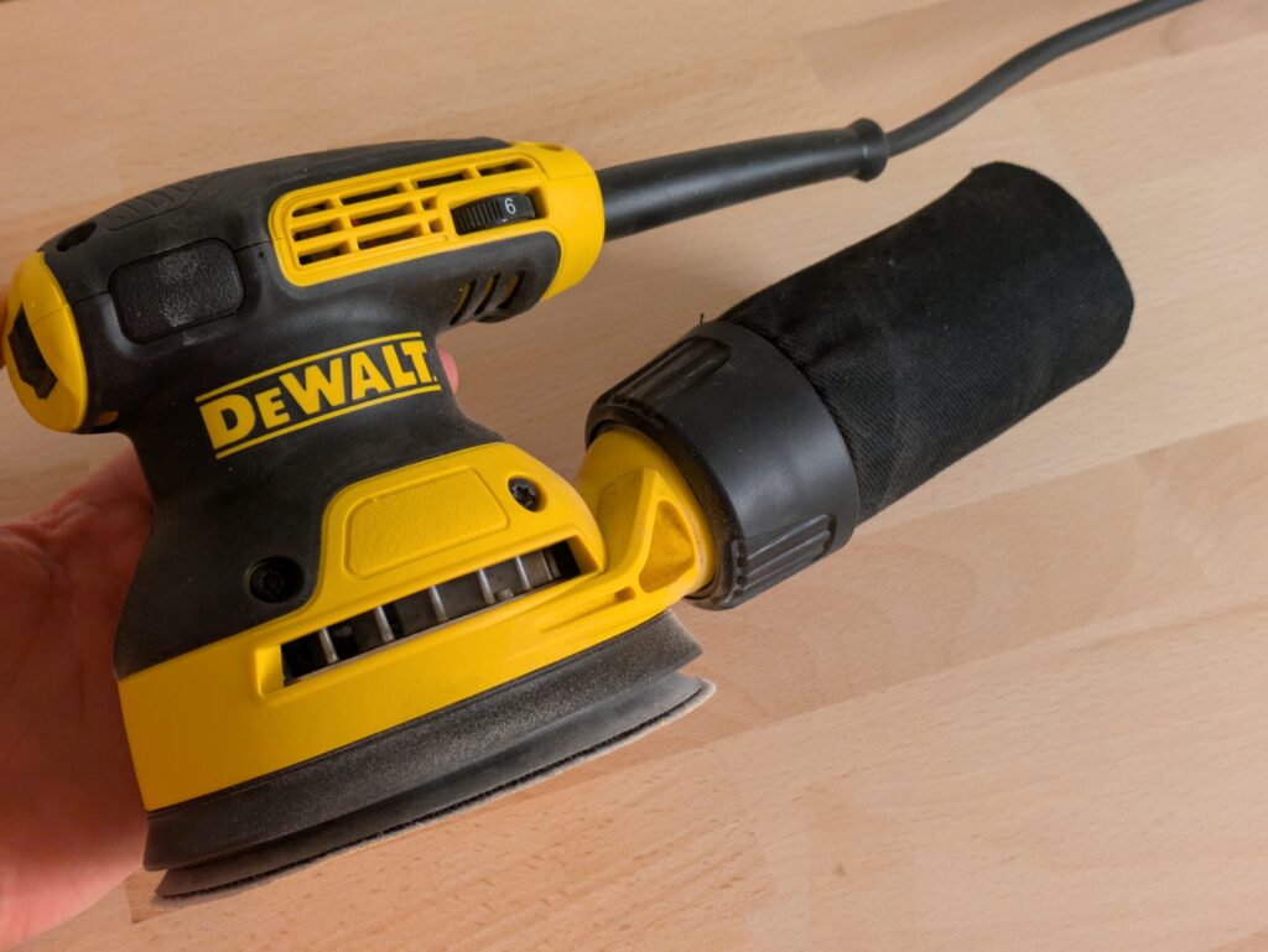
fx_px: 1869
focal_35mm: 51
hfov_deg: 37.5
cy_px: 476
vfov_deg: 28.6
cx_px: 634
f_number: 1.89
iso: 240
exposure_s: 1/33.3
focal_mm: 5.43
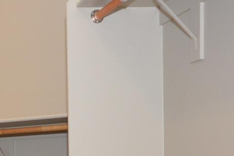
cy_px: 196
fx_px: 623
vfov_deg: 13.8
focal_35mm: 96
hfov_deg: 19.9
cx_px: -53
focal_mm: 11
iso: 560
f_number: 4.2
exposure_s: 1/60
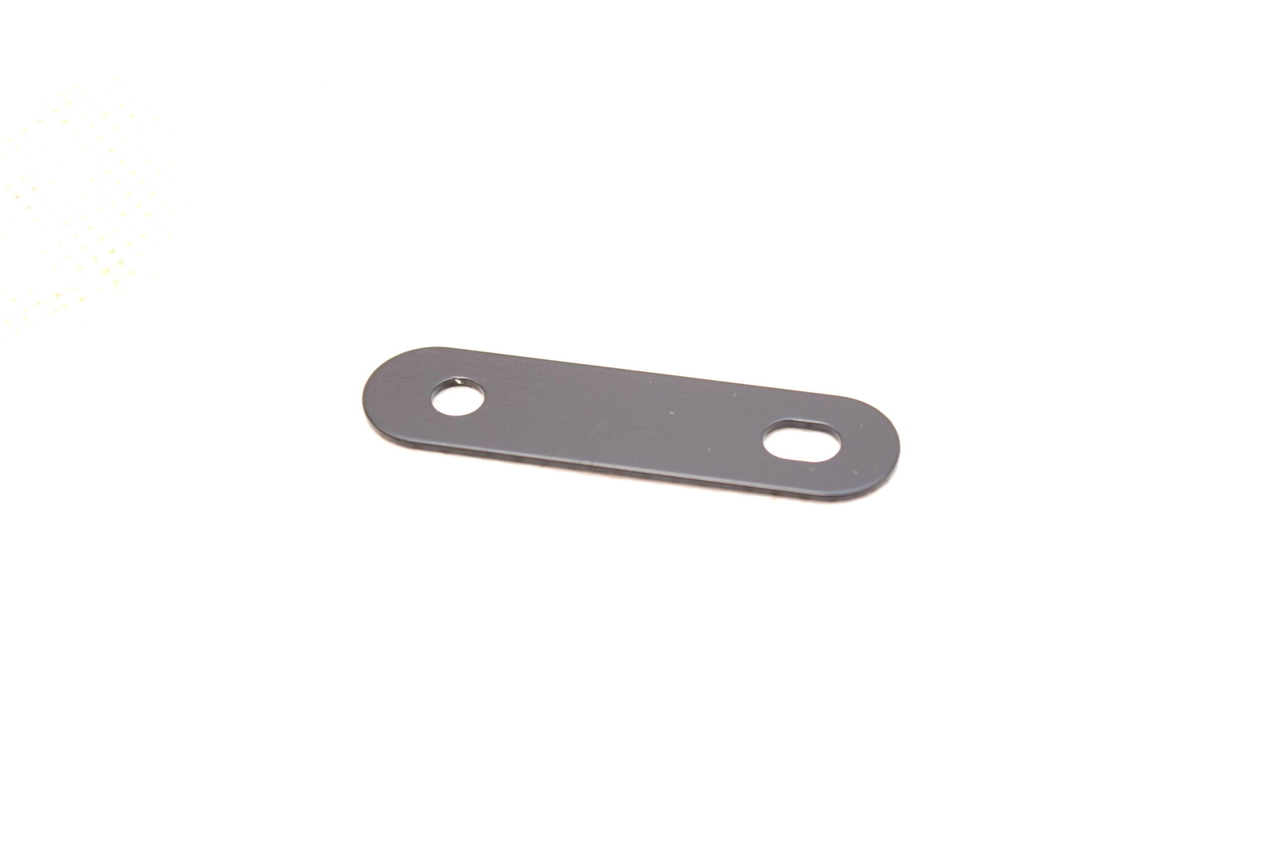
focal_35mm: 82
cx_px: 634
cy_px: 424
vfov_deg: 16.6
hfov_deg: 24.6
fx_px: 2905
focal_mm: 55
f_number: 5.6
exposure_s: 1/125
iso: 400
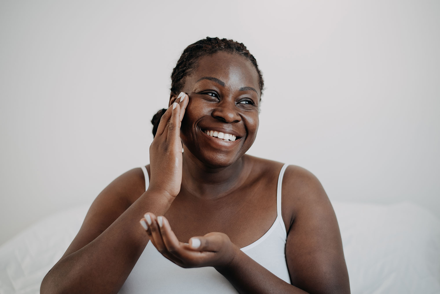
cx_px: 220
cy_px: 147
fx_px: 611
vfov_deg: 27.0
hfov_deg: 39.6
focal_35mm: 50
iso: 320
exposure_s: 1/80
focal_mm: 50
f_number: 2.5
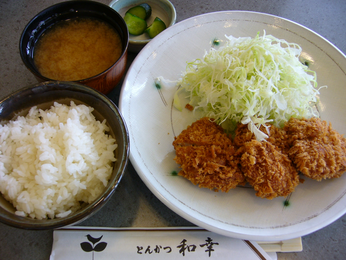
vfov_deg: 40.7
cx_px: 173
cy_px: 130
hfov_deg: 52.6
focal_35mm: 35
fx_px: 350
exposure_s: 1/30
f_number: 2.8
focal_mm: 5.8
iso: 80
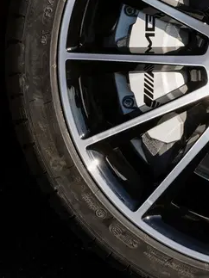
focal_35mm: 375
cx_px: 240
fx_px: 3021
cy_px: 3
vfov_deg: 5.3
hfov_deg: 4.0
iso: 100
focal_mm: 105
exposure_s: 1/125
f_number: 11
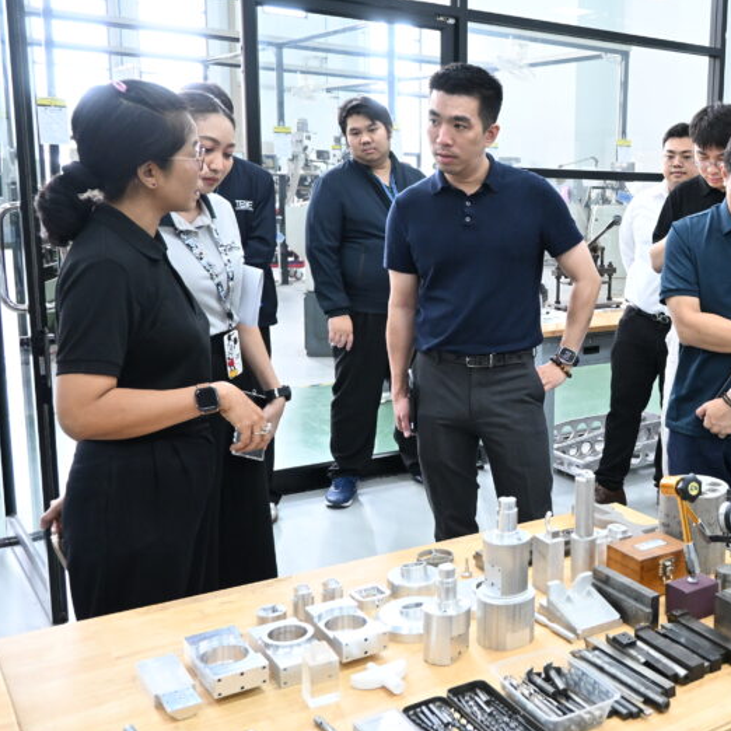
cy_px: 351
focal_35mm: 40
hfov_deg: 39.4
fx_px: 956
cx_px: 633
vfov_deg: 41.9
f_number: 3.5
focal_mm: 16
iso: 1250
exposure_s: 1/125
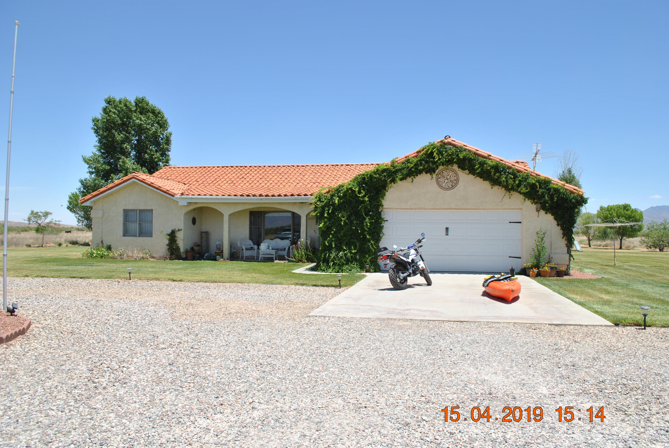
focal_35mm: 27
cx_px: 334
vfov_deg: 48.0
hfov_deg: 67.3
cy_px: 224
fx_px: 502
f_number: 8
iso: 100
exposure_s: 1/250
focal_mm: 18
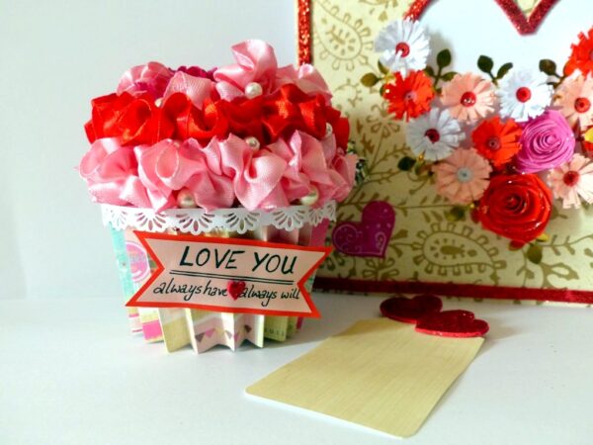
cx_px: 296
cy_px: 222
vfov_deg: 44.2
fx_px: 548
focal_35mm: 32
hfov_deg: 56.8
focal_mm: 5.7
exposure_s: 1/60
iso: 320
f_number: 2.8
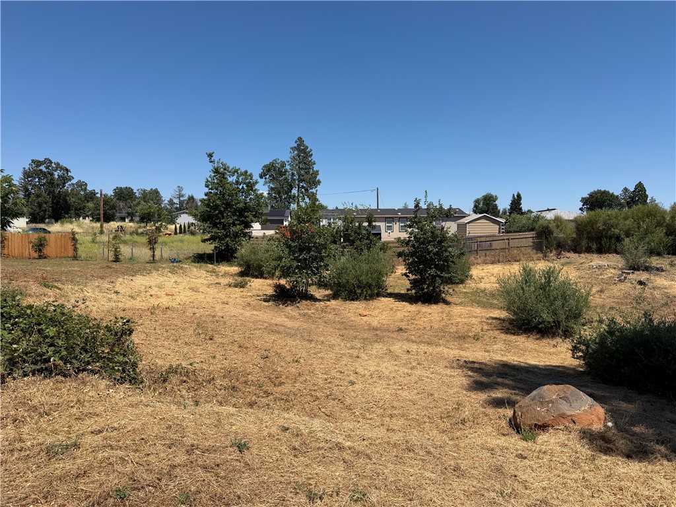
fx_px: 469
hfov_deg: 71.6
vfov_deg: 56.8
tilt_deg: -2.6
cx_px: 338
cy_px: 254
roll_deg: +0.1
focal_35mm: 24
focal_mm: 6.76
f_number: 1.78
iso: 80
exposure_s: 1/5714
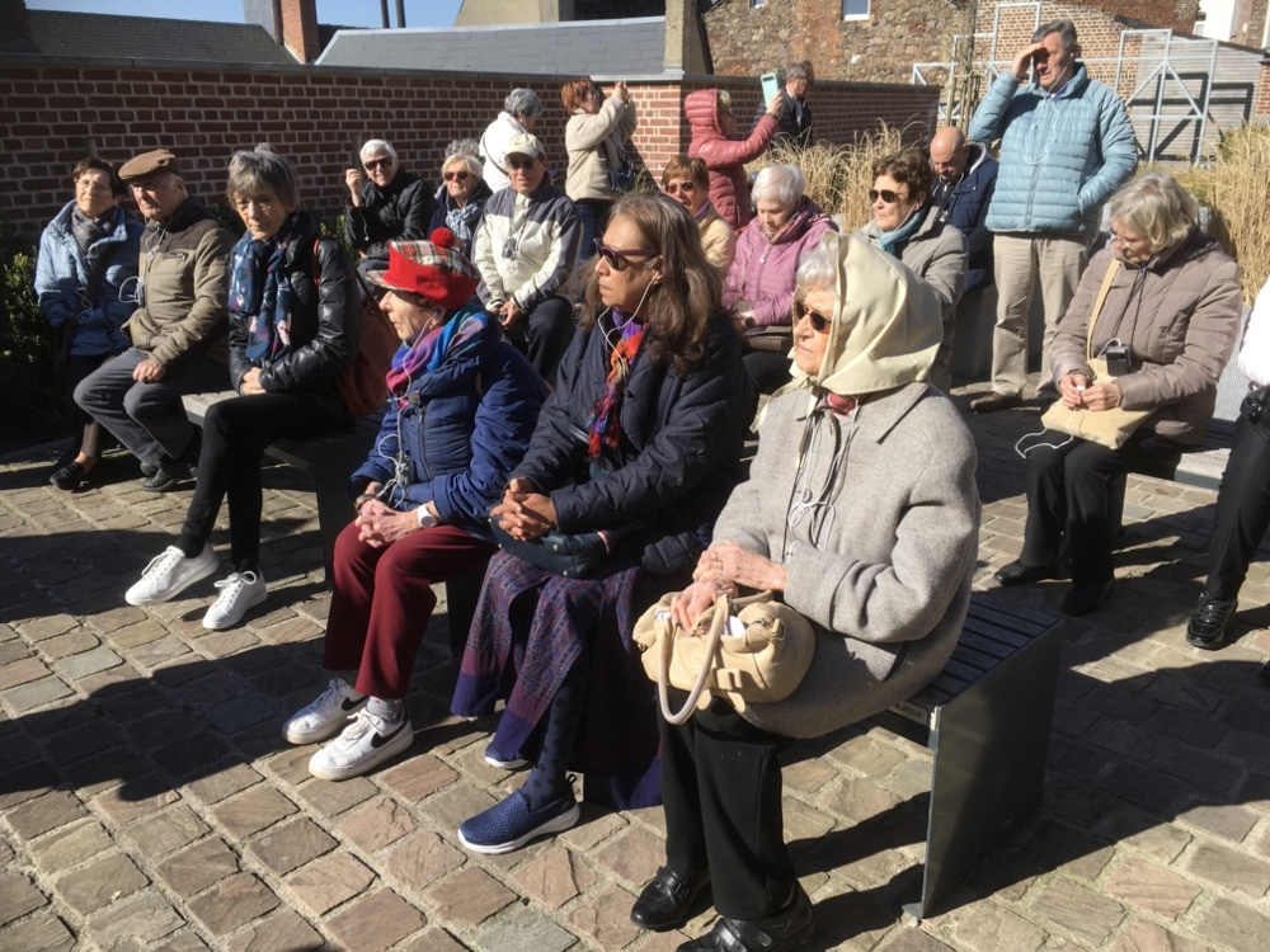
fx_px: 1064
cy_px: 476
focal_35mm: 29
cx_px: 635
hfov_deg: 61.7
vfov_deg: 48.2
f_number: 2.2
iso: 25
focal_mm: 4.15
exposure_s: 1/1183
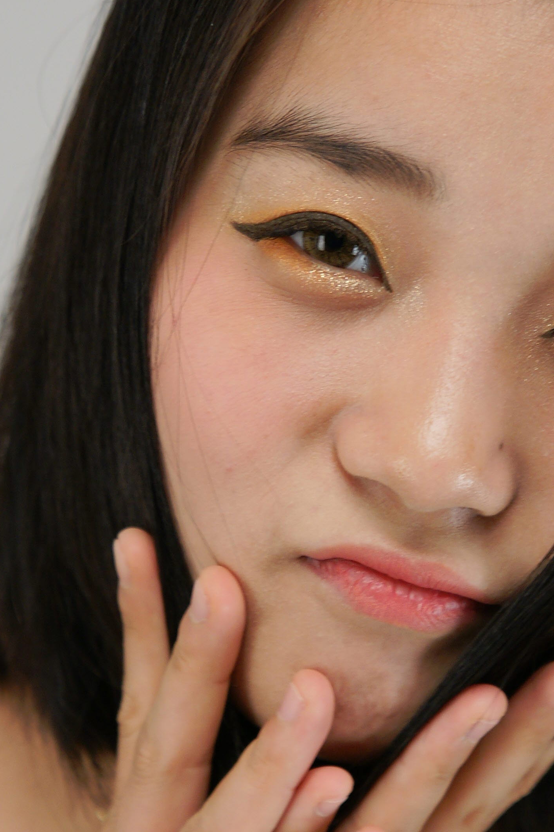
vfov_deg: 9.7
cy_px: 538
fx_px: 4871
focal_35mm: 211
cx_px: 398
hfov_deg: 6.5
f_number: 3.2
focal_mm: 70
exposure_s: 1/125
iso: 250
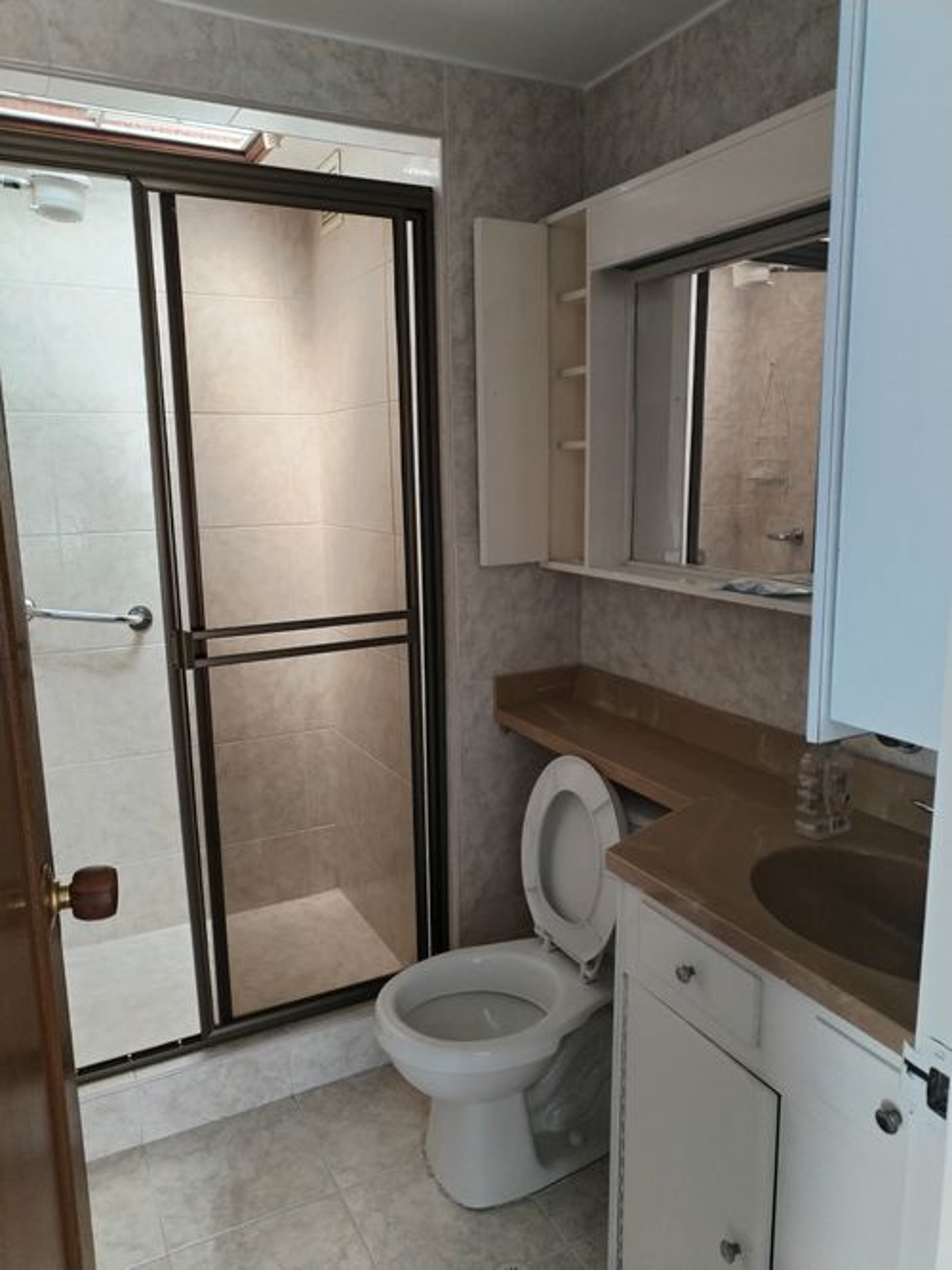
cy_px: 635
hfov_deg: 53.0
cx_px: 476
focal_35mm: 26
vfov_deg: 67.3
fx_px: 954
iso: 208
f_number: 1.8
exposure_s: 1/50
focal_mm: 4.75
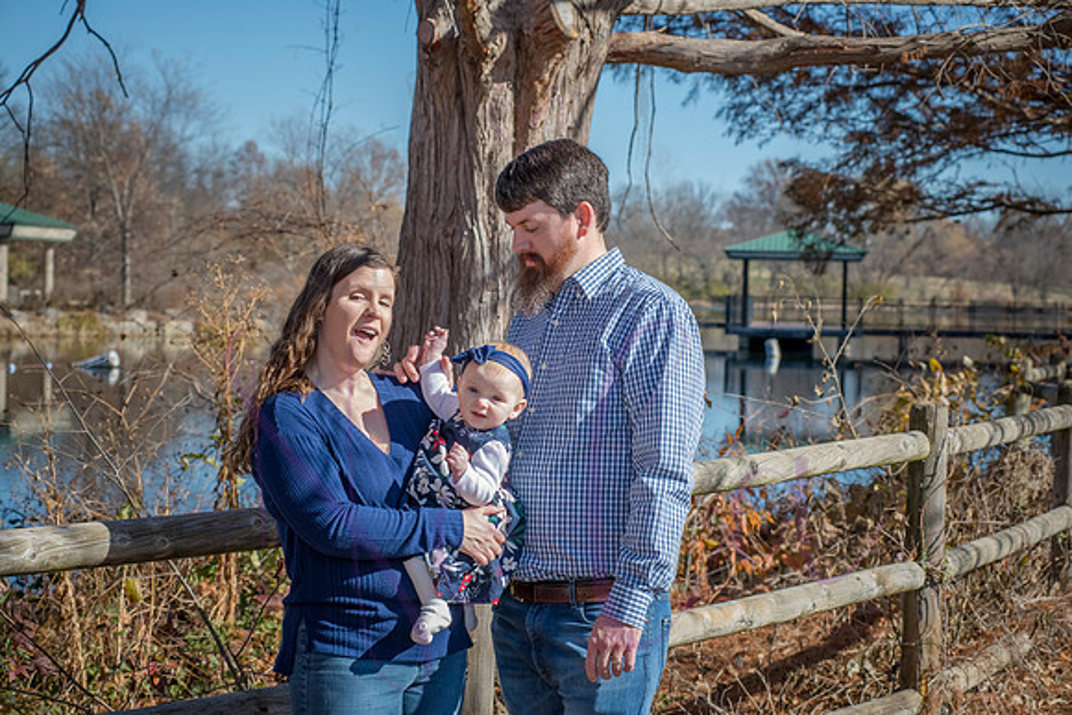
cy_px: 358
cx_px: 536
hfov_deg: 25.4
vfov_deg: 17.1
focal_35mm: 80
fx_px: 2383
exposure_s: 1/500
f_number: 8
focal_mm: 80
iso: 400
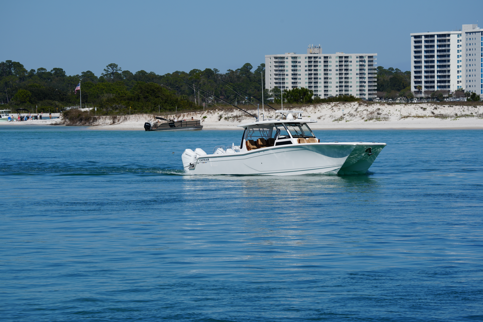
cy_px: 161
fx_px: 2925
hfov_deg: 9.4
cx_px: 242
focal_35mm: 218
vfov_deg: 6.3
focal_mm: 218
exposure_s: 1/400
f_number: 10
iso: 100
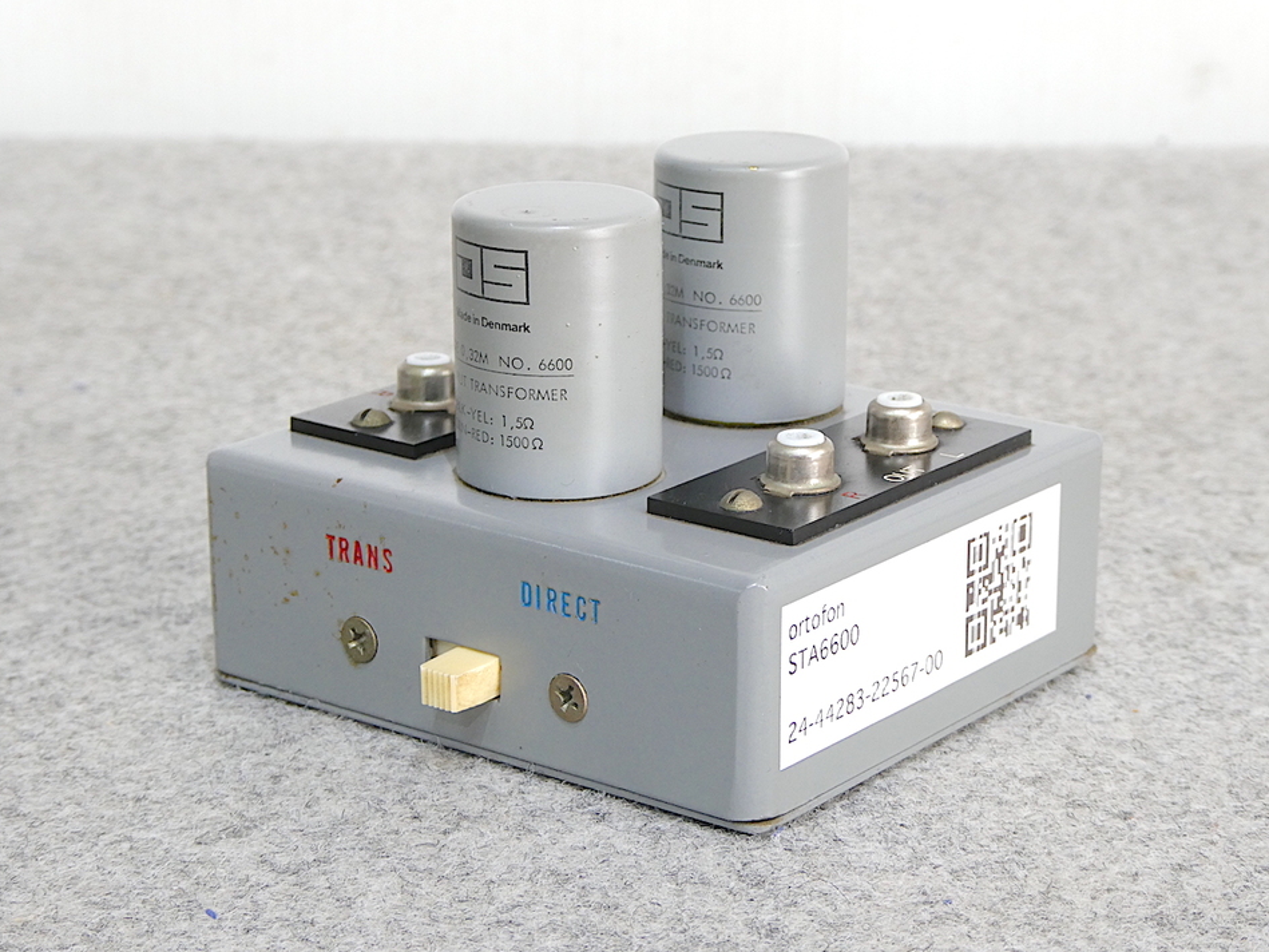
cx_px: 632
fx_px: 3116
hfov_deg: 23.0
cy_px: 477
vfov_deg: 17.4
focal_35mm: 85
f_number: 4.8
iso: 200
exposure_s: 1/15
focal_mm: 15
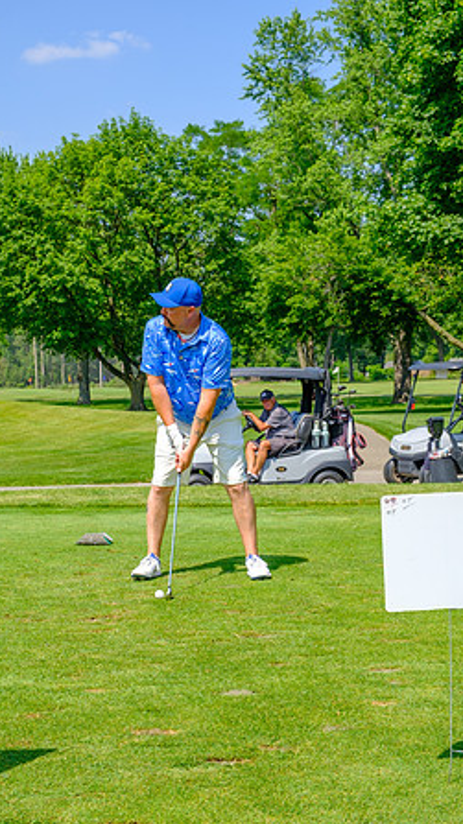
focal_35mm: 57
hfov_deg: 21.0
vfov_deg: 36.6
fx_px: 1246
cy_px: 413
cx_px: 194
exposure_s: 1/320
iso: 200
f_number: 9
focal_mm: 35.8
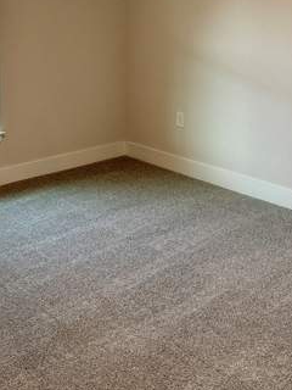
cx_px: 77
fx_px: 540
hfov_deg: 29.8
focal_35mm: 48
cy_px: 83
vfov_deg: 38.3
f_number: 1.78
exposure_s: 1/120
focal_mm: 6.76
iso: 250
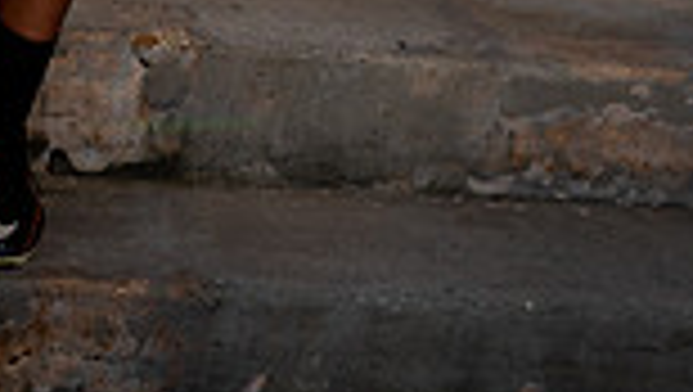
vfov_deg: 9.4
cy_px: -545
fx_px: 2134
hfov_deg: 18.3
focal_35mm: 116
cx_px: 176
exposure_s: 1/250
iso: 100
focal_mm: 38
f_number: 8
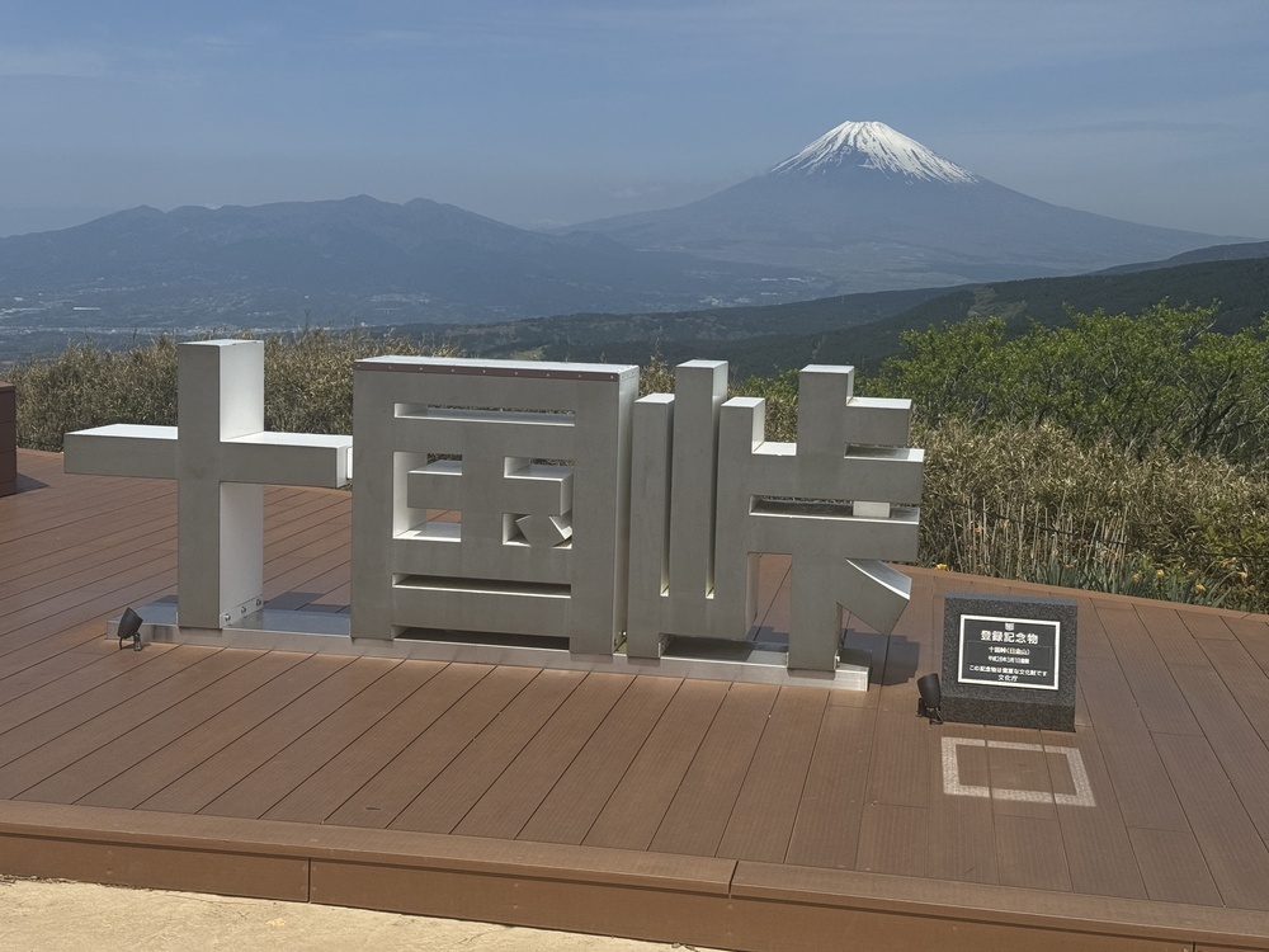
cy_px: 476
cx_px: 634
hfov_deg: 39.7
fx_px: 1760
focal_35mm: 48
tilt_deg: -6.2
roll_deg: -2.7
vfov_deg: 30.3
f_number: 1.78
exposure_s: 1/9009
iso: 80
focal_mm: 6.76
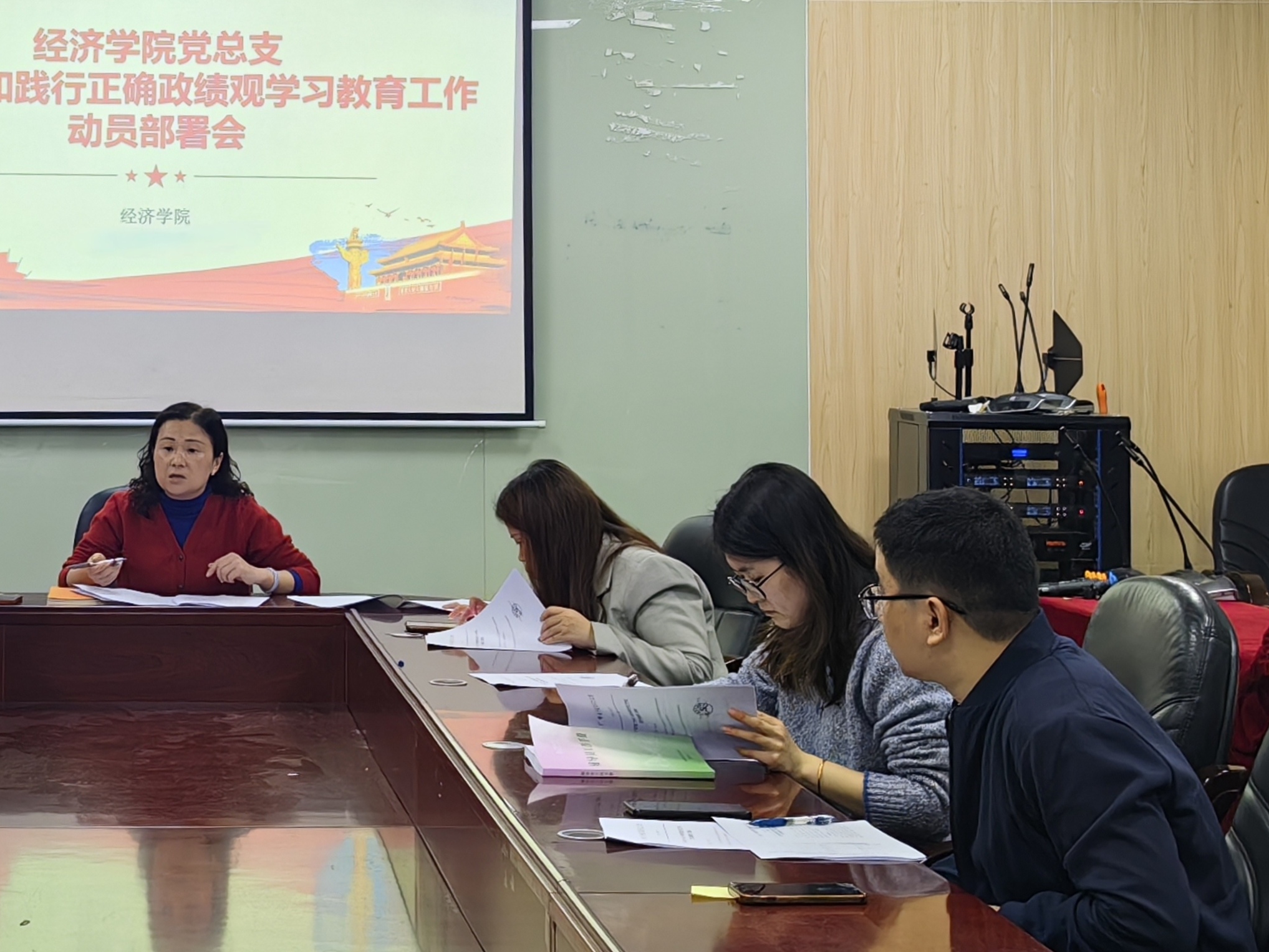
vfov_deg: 20.8
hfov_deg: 27.0
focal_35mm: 70
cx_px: 176
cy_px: 190
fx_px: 2567
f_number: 2
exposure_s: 1/100
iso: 100
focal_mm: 5.75
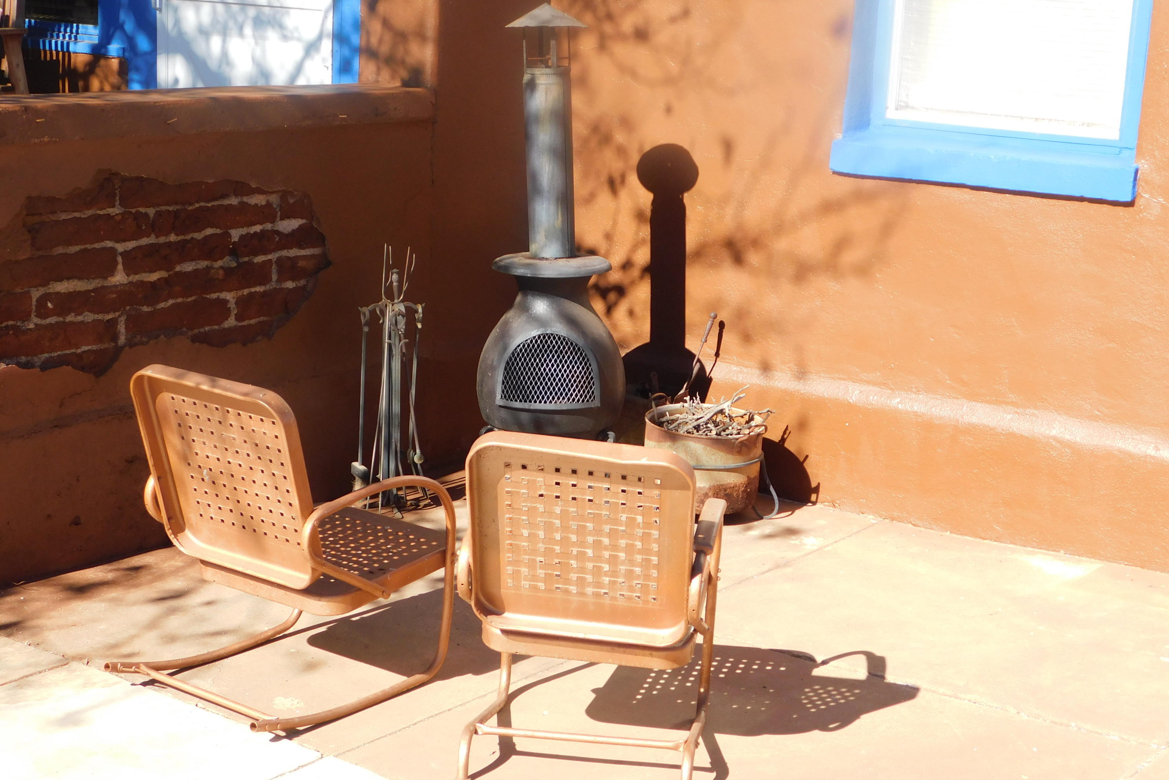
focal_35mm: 62
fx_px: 2013
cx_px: 584
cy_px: 421
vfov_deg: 21.9
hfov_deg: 32.4
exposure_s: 1/500
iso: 125
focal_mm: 10.4
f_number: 4
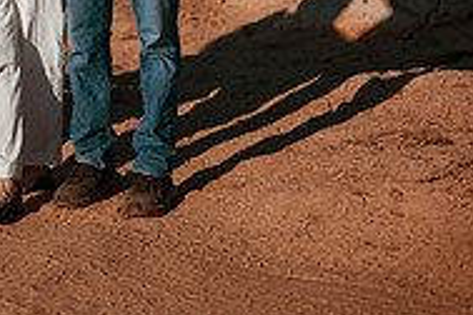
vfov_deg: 7.6
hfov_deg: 11.1
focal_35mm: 178
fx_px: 2339
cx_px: -240
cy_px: -126
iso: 50
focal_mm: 58
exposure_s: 1/8000
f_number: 2.2
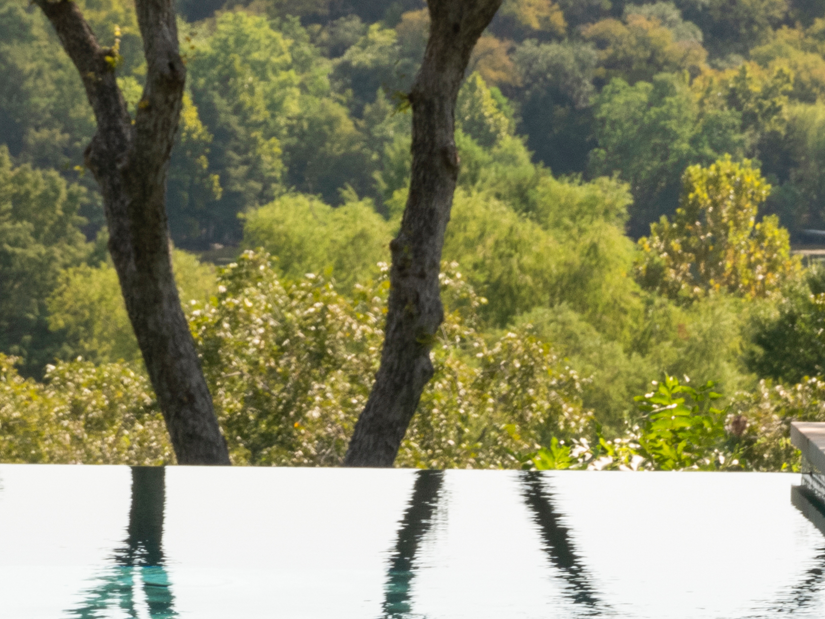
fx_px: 6817
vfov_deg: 5.2
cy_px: -158
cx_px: 77
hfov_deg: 6.9
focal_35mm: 286
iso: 320
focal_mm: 73.5
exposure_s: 1/40
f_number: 16
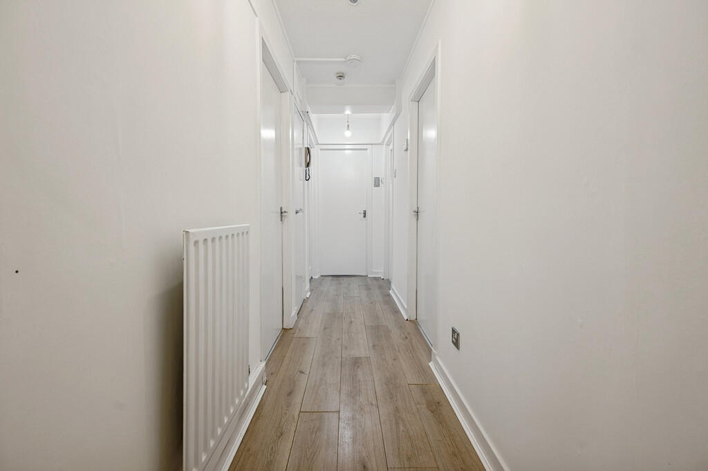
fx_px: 275
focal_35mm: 14
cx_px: 354
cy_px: 236
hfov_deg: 104.3
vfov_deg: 81.1
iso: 800
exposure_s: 1/60
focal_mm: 14
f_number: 6.3
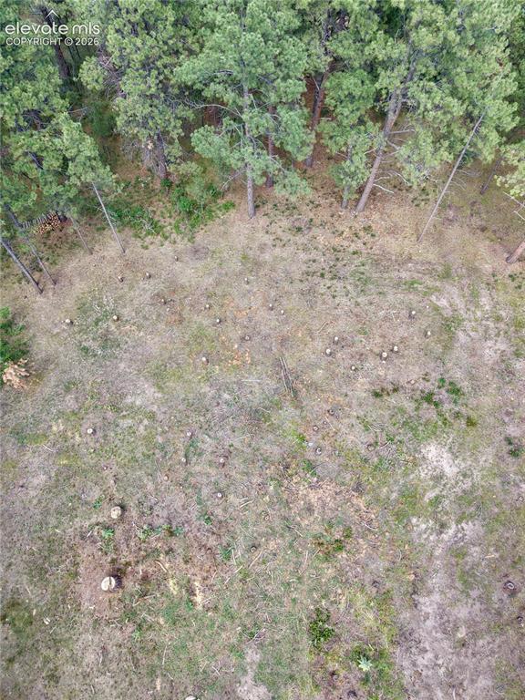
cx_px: 262
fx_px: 485
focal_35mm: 24
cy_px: 350
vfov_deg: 71.6
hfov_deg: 56.8
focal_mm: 8.67
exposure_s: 1/500
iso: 100
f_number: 1.8
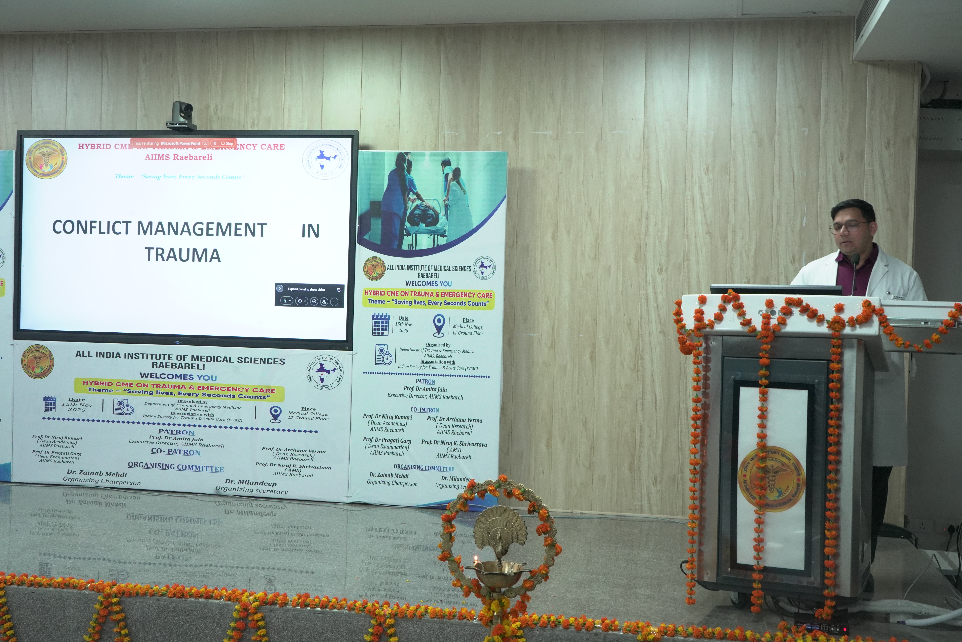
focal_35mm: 41
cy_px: 321
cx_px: 481
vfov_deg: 32.6
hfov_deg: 47.4
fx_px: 1096
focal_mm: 41
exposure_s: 1/30
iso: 4000
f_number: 13
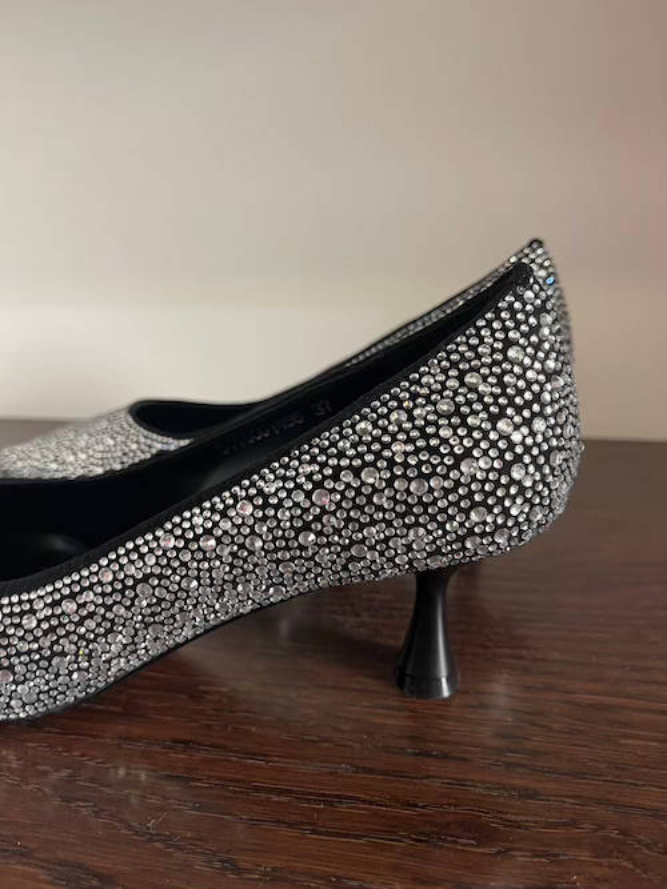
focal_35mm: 25
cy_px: 444
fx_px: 642
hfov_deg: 54.9
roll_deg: +1.3
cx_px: 334
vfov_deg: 69.4
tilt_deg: -17.0
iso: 160
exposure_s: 1/60
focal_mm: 5.1
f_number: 1.6
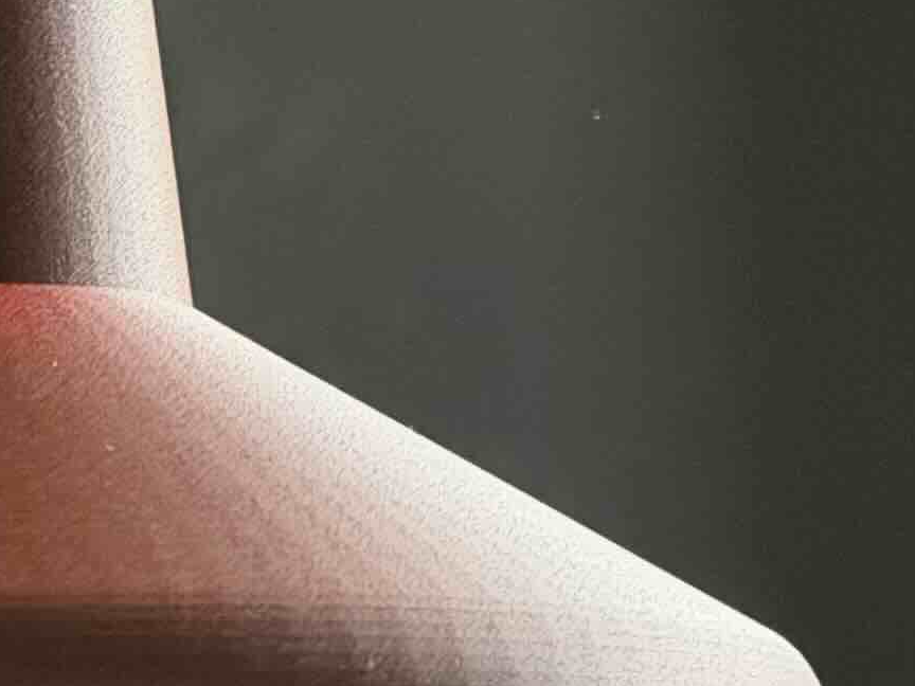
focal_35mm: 224
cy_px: 307
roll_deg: +1.0
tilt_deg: +10.1
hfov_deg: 8.8
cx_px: -61
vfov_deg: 6.6
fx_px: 5921
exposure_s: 1/33
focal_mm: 6.76
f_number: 1.78
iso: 200
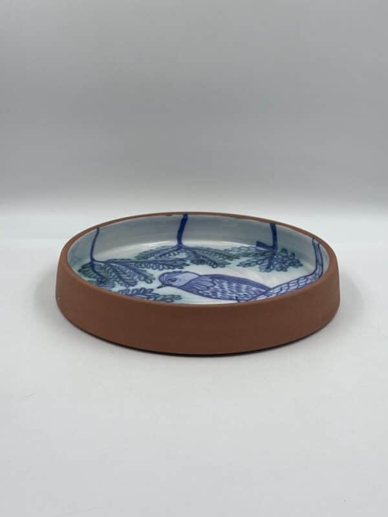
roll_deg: -2.5
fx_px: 717
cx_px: 194
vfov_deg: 39.7
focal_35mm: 48
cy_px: 258
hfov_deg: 30.3
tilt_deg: -21.1
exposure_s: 1/587
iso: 64
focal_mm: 6.86
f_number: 1.78
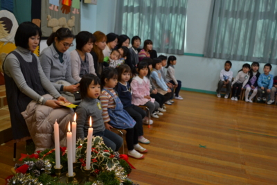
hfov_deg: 57.2
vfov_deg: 40.0
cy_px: 92
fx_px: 254
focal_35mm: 33
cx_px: 138
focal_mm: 22
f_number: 3.8
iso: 400
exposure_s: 1/60
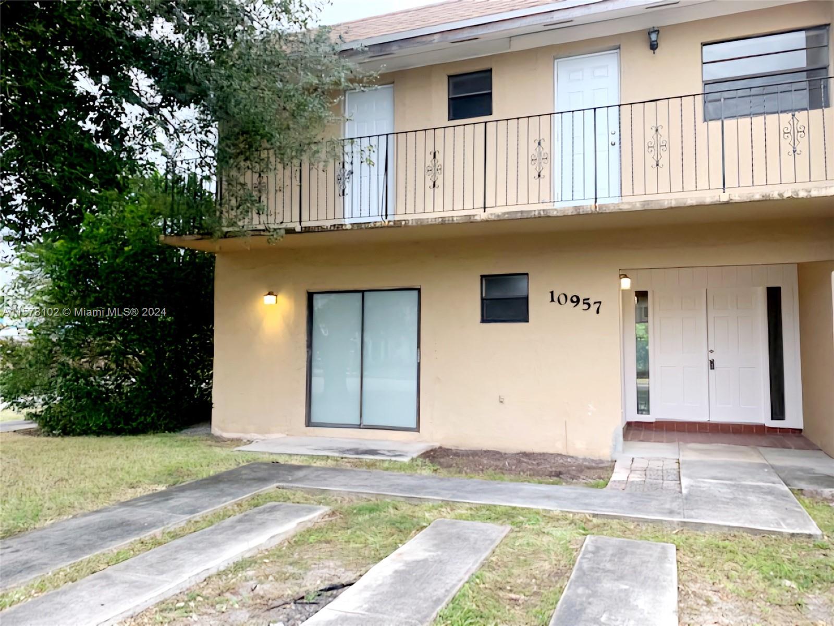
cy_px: 313
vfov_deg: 53.1
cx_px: 417
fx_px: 626
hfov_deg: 67.3
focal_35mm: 26
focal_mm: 4.25
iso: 80
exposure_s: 1/122
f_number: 1.8
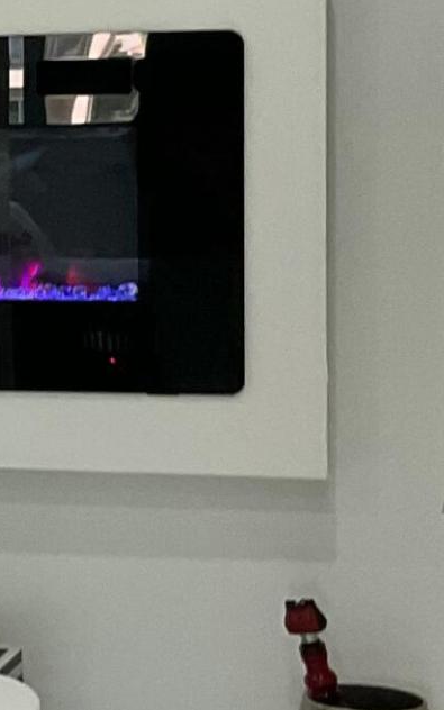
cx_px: -725
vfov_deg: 14.9
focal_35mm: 140
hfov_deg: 8.4
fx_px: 2710
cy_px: 224
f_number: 1.8
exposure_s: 1/60
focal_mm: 3
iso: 40
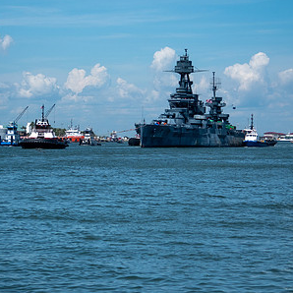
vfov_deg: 11.1
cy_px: 146
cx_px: 108
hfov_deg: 11.1
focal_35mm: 157
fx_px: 1503
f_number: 4
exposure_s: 1/4700
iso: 160
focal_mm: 63
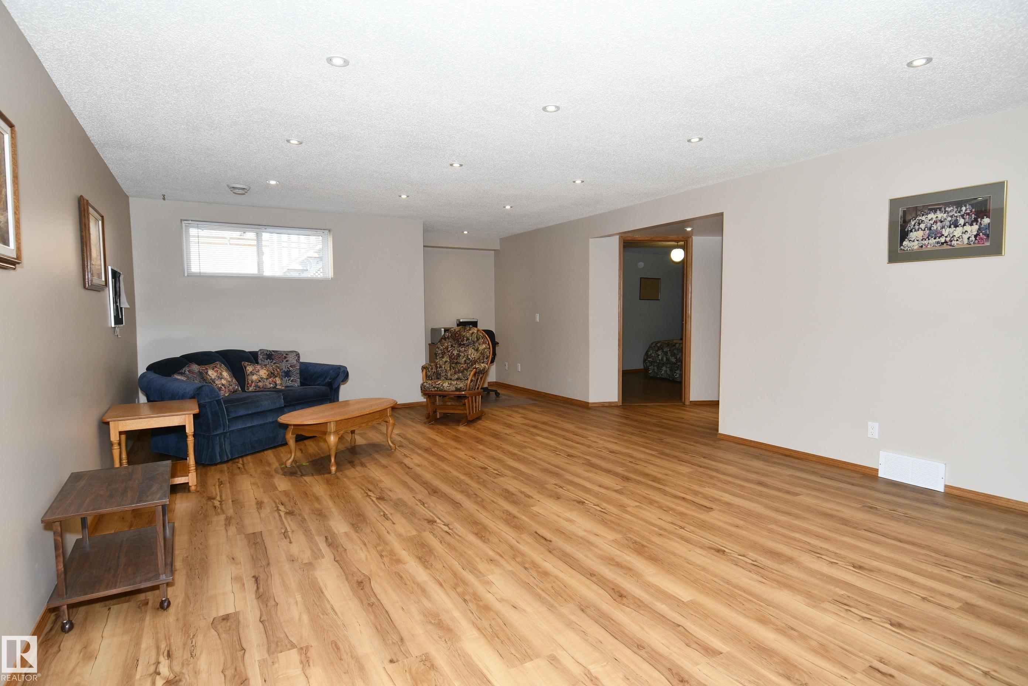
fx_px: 514
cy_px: 343
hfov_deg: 90.0
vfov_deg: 67.4
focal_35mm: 18
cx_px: 514
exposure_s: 1/60
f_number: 5.6
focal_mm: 12
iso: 400
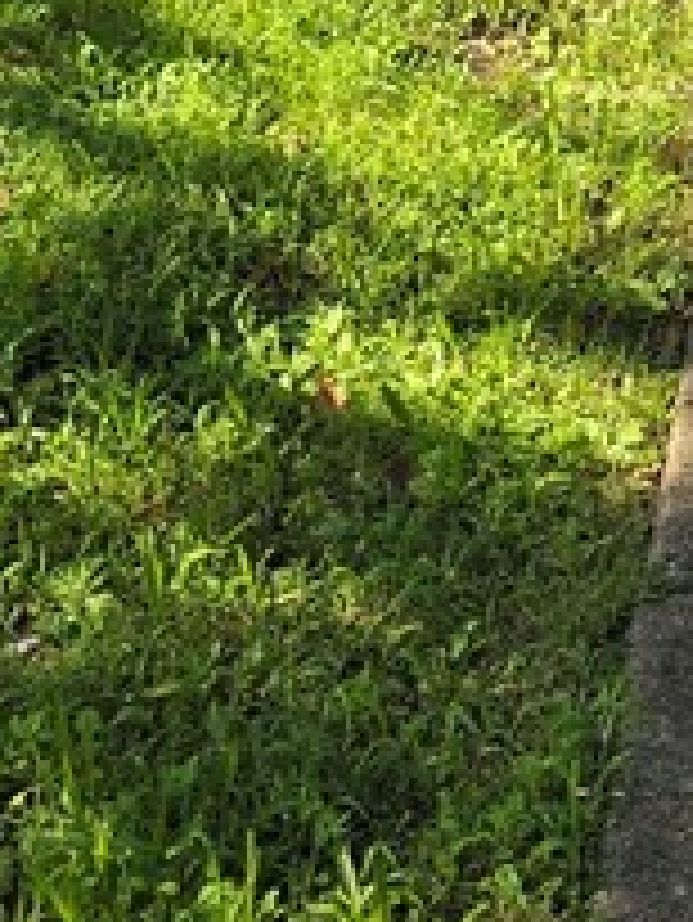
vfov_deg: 13.4
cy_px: -1174
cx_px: 450
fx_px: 3066
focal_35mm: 115
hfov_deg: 12.9
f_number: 1.7
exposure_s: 1/194
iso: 12
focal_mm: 6.3
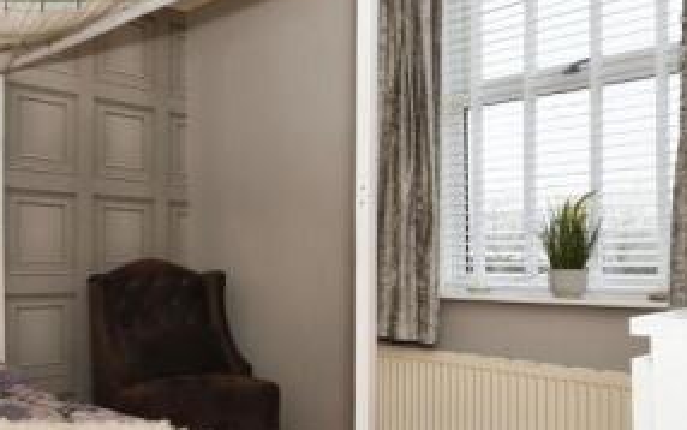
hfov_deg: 52.0
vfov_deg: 36.1
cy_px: 273
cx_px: 143
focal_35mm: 35
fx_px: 656
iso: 400
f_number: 8
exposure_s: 1/60
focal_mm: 10
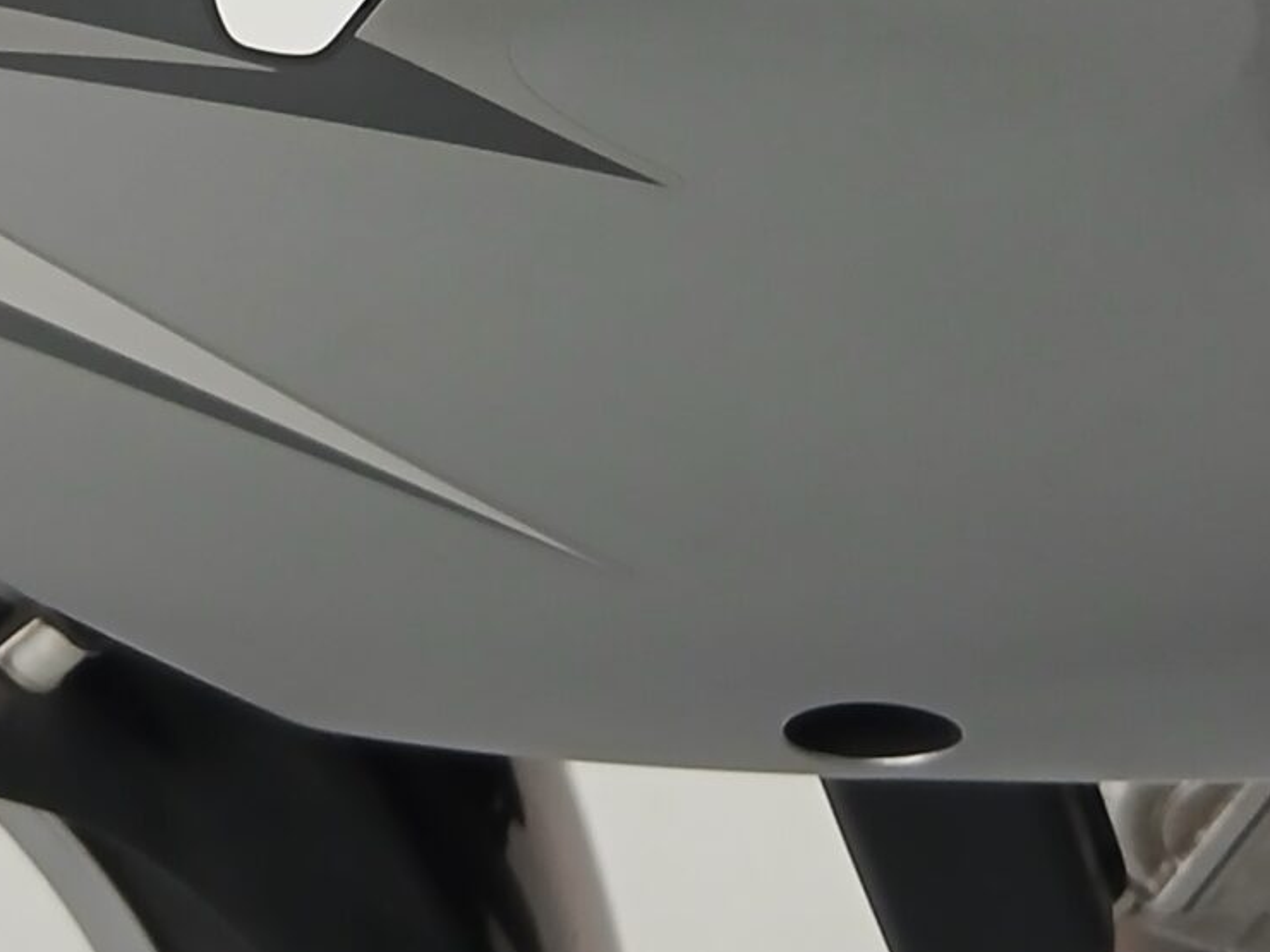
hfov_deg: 21.7
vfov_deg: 15.0
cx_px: 448
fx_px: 3302
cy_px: -559
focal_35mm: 90
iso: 250
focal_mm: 3.98
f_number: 1.8
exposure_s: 1/33.3
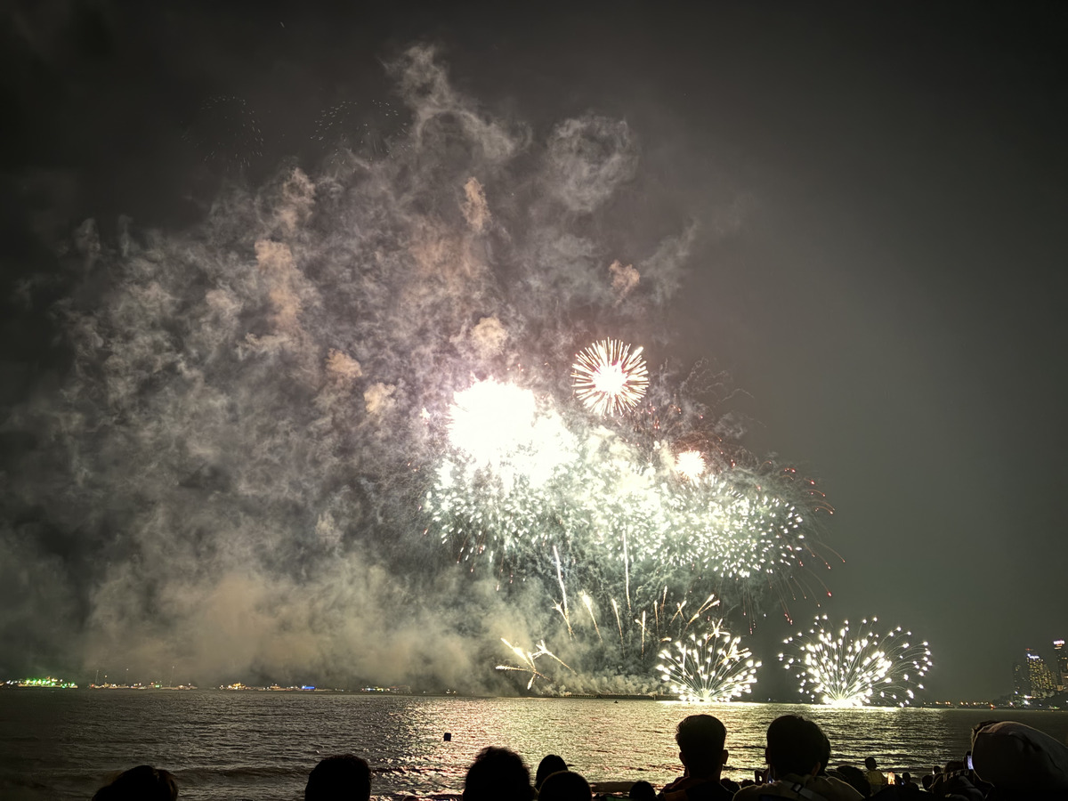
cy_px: 400
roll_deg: -1.2
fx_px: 802
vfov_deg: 53.1
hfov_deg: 67.3
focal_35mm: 26
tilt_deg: +20.2
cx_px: 534
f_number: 1.6
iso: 1000
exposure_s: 1/9
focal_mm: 5.96
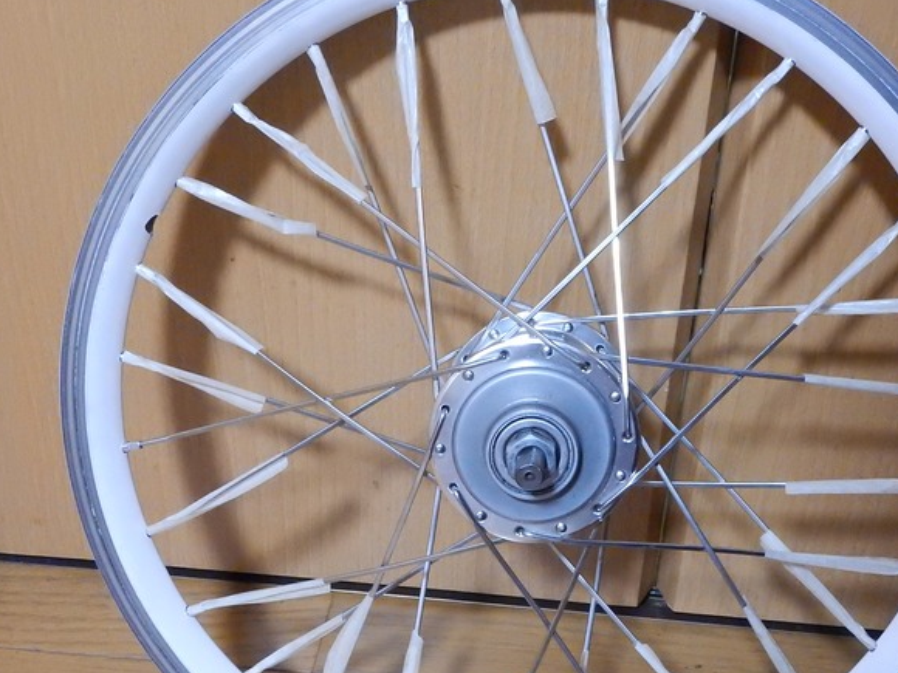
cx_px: 499
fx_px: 1323
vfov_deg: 28.5
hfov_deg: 37.4
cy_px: 385
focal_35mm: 51
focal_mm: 6.6
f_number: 4.2
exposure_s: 1/20
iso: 1600
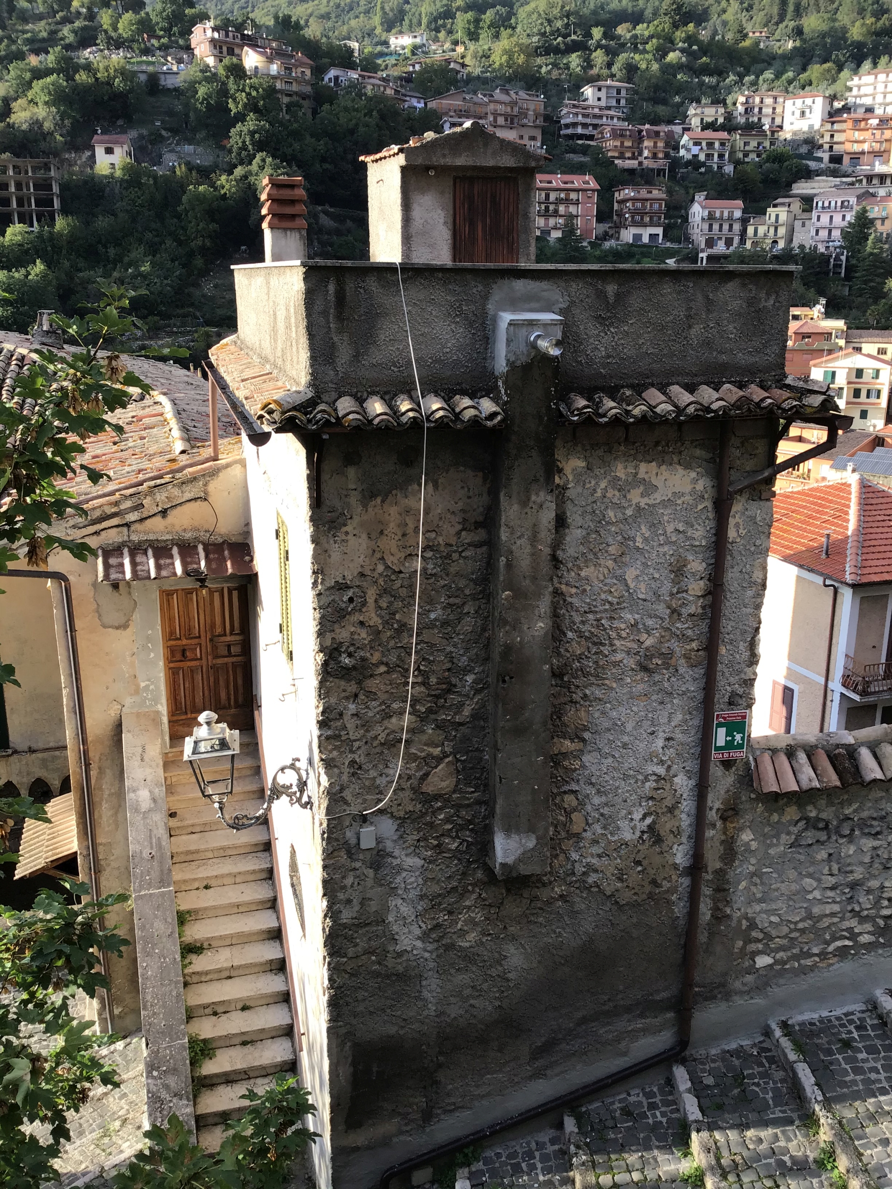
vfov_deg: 58.4
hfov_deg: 45.4
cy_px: 594
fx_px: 1065
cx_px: 446
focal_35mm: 31
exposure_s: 1/244
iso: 25
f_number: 2.4
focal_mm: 3.3
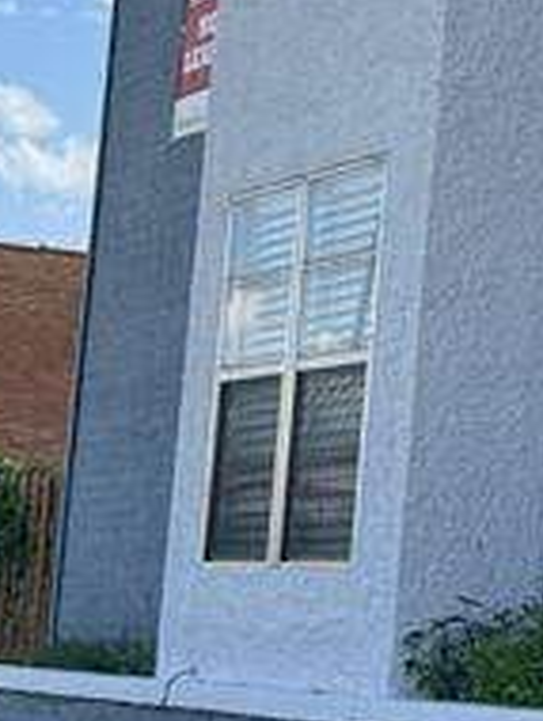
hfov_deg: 10.7
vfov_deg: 16.2
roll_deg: -1.7
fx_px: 2525
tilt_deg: +9.6
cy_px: 254
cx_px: 1249
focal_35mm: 121
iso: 80
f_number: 1.78
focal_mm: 6.76
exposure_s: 1/2252
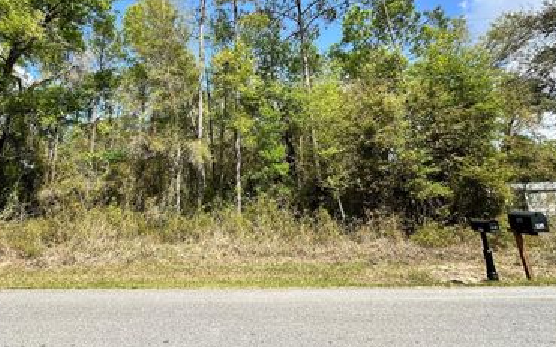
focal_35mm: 20
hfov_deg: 84.3
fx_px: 303
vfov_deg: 59.0
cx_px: 232
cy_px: 132
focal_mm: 2.22
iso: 40
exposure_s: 1/979
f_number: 2.2
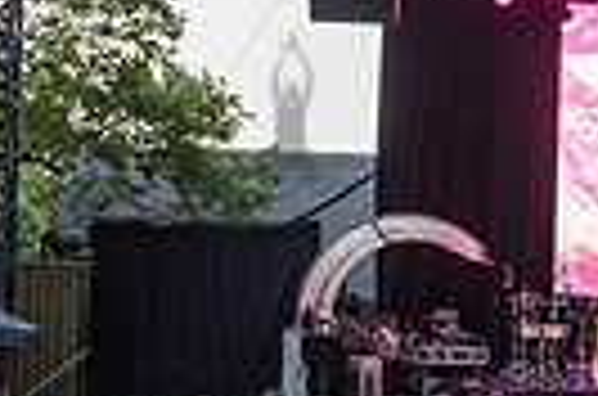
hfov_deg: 13.6
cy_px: 294
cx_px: 909
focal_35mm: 142
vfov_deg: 9.6
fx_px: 2353
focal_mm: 31
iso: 2000
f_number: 4.5
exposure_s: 1/500
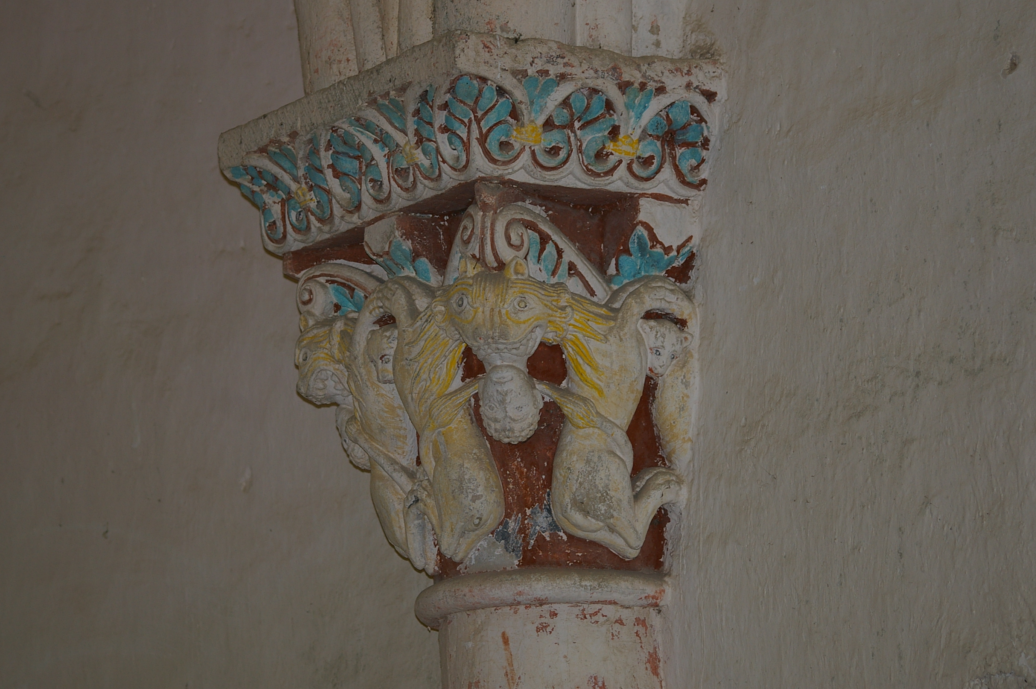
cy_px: 336
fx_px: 5090
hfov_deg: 11.6
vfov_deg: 7.7
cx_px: 510
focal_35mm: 177
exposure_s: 1/125
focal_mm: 108
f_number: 4
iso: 200
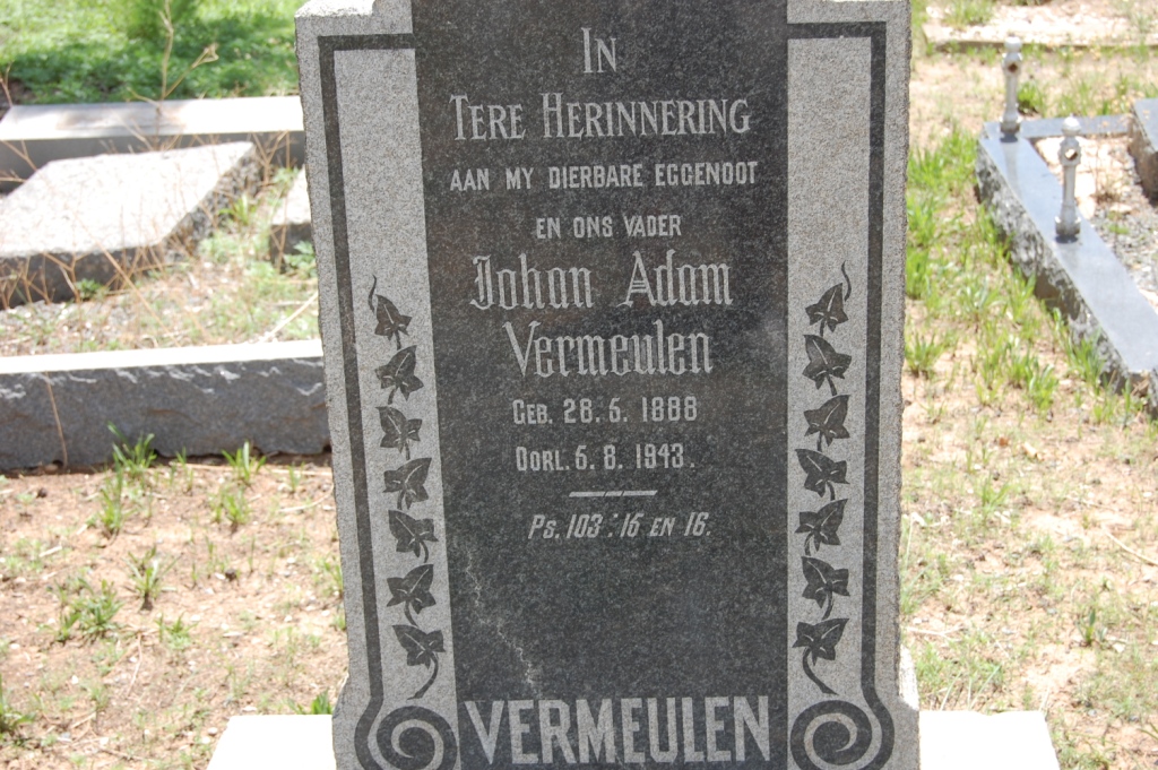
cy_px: 385
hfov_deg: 31.9
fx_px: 2025
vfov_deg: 21.5
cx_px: 579
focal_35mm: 63
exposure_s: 1/200
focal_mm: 42
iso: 200
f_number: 7.1
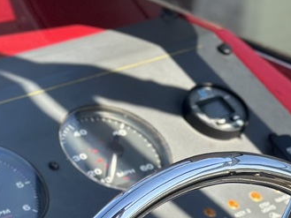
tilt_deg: -29.0
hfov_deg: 11.1
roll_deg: -0.2
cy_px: 319
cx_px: -40
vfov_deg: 8.3
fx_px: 1472
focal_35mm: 175
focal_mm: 6.86
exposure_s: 1/1639
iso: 80
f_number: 1.78
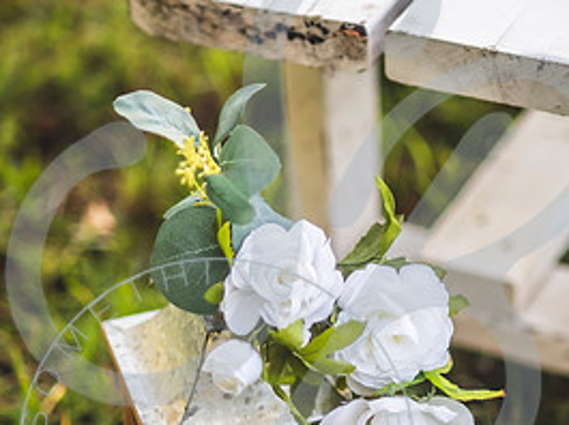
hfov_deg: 14.2
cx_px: 313
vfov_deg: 10.6
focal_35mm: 139
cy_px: 294
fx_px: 2282
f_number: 1.8
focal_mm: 85
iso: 100
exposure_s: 1/1000
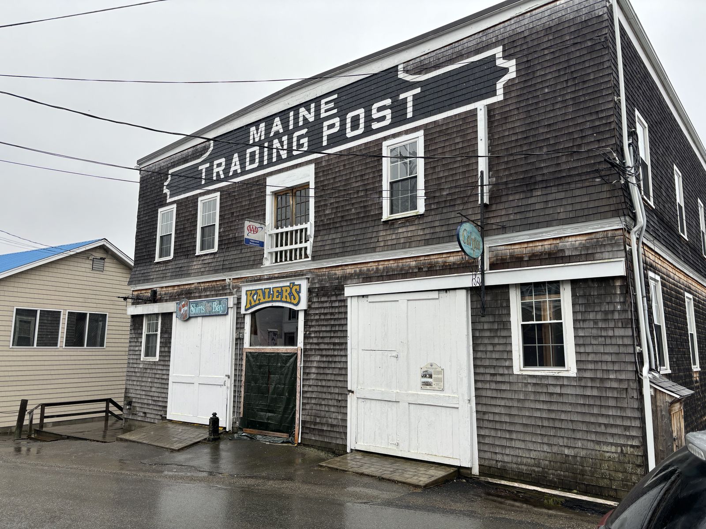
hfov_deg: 67.3
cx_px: 353
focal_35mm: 26
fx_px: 530
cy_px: 264
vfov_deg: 53.1
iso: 50
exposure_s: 1/428
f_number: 1.6
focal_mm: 5.96
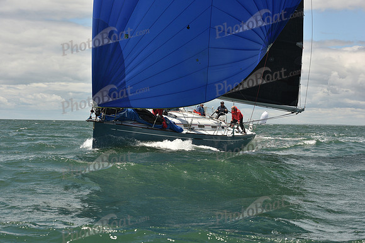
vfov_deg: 19.5
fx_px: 710
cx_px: 182
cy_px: 122
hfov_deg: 28.8
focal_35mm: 70
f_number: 11
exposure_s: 1/800
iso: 320
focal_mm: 70
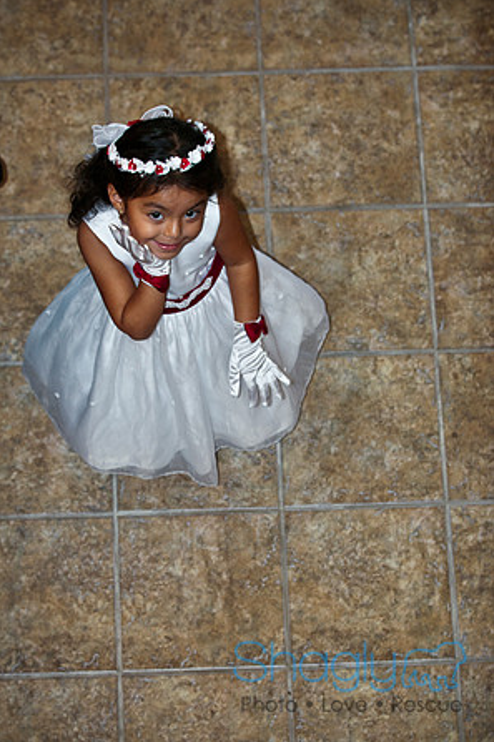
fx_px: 2492
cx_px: 247
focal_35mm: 121
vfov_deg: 16.9
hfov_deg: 11.3
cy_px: 371
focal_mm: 80
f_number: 4
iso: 400
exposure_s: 1/60
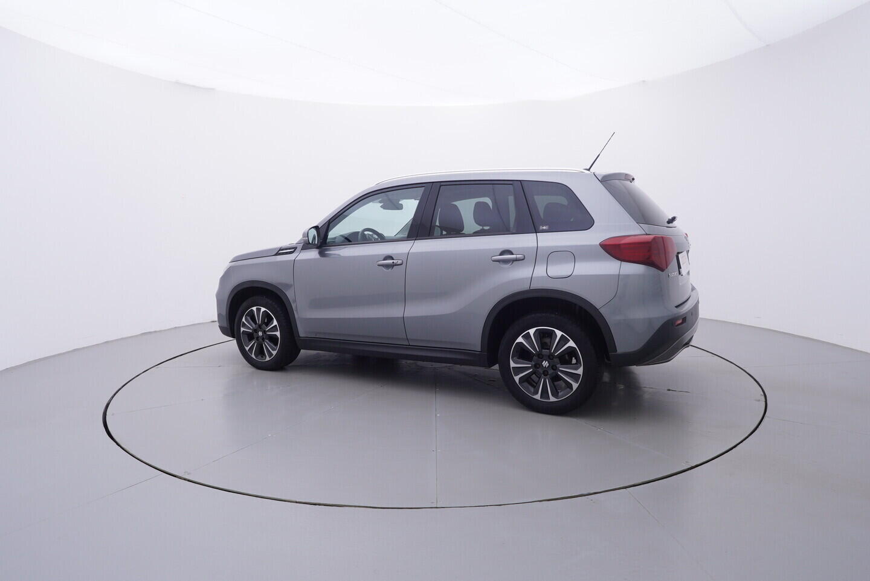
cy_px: 290
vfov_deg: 56.2
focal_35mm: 22
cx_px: 435
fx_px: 544
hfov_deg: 77.3
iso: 200
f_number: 5
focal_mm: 15
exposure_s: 1/80
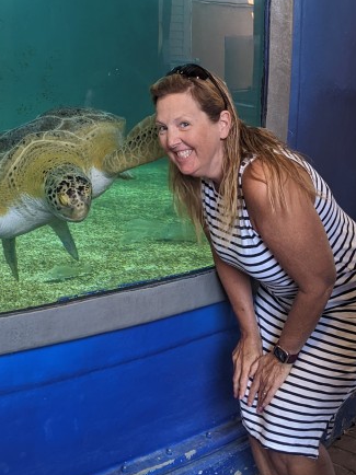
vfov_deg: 33.9
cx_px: 142
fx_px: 769
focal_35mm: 56
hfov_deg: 26.0
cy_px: 139
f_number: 1.73
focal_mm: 4.38
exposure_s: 1/120
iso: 207
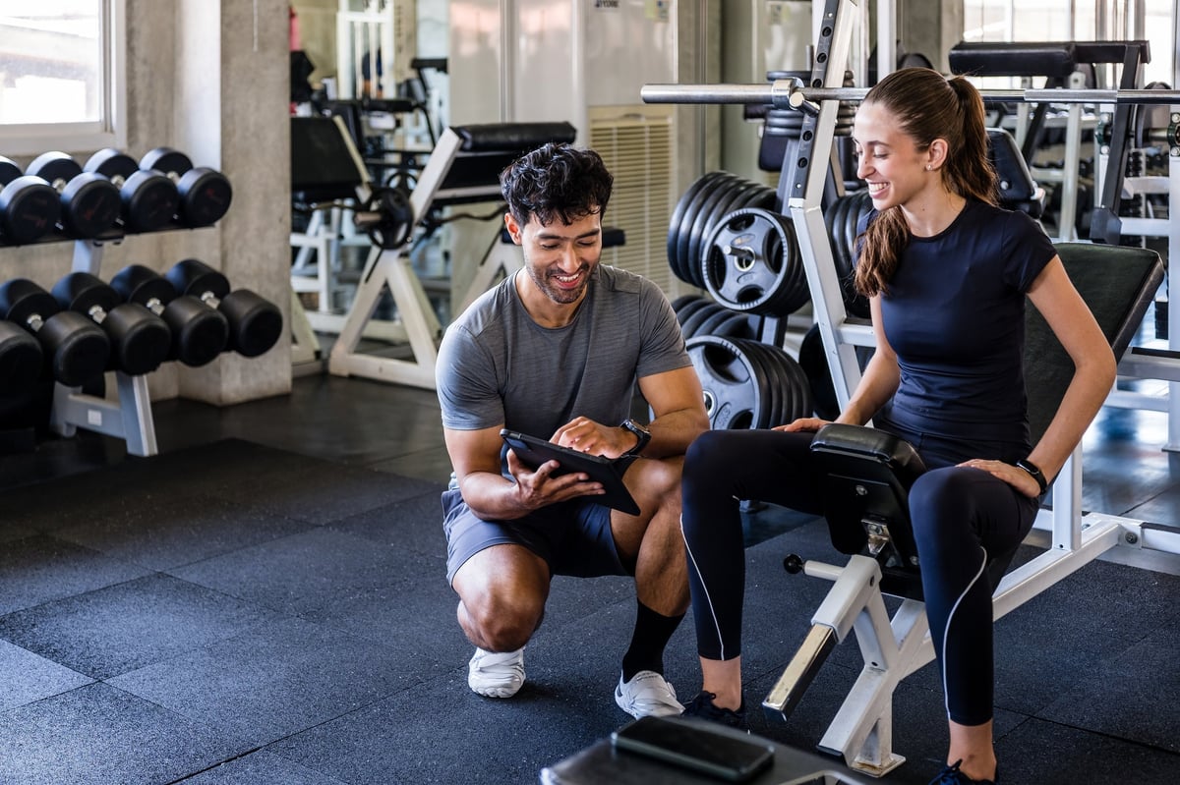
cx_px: 590
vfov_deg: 28.6
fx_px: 1540
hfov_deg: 41.9
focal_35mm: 47
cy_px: 392
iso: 200
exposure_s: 1/80
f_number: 1.8
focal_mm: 31.6
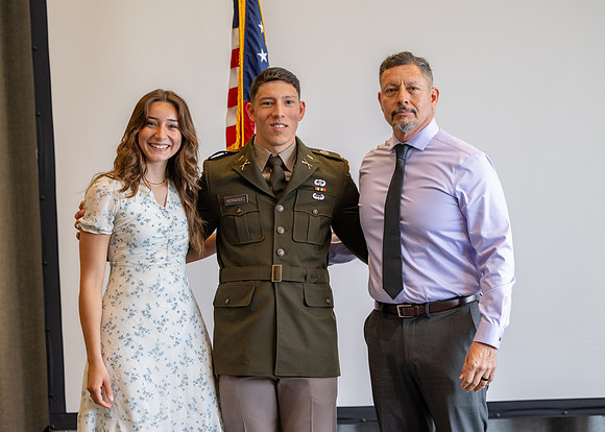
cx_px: 347
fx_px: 2219
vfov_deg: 11.1
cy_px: 200
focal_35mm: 129
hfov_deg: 15.5
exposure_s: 1/200
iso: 500
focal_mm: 115
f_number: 2.8
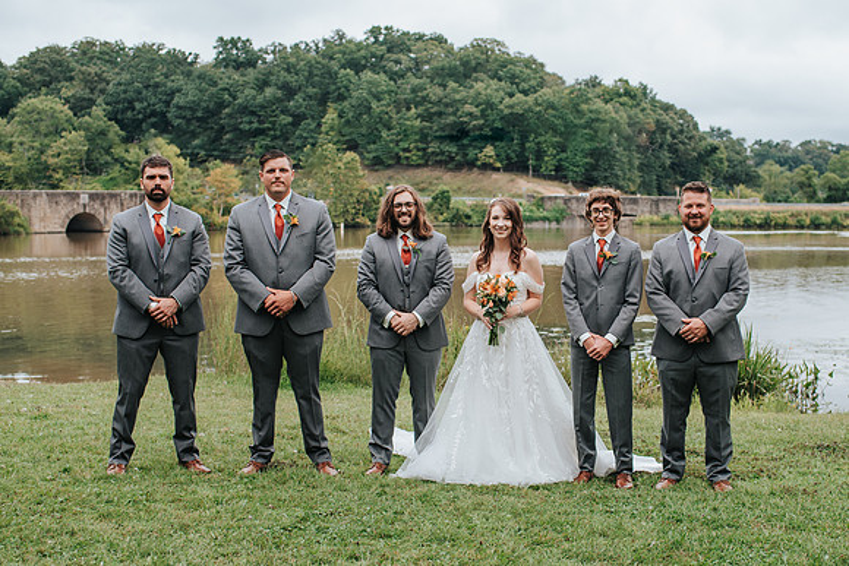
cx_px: 507
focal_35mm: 50
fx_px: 1190
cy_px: 338
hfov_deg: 39.1
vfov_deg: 26.7
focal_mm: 35
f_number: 3.2
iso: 100
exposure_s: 1/640
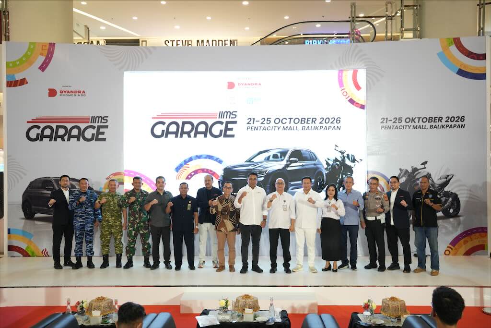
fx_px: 477
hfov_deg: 54.4
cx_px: 246
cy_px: 164
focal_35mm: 35
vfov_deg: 37.9
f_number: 2.8
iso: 500
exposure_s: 1/100
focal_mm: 35
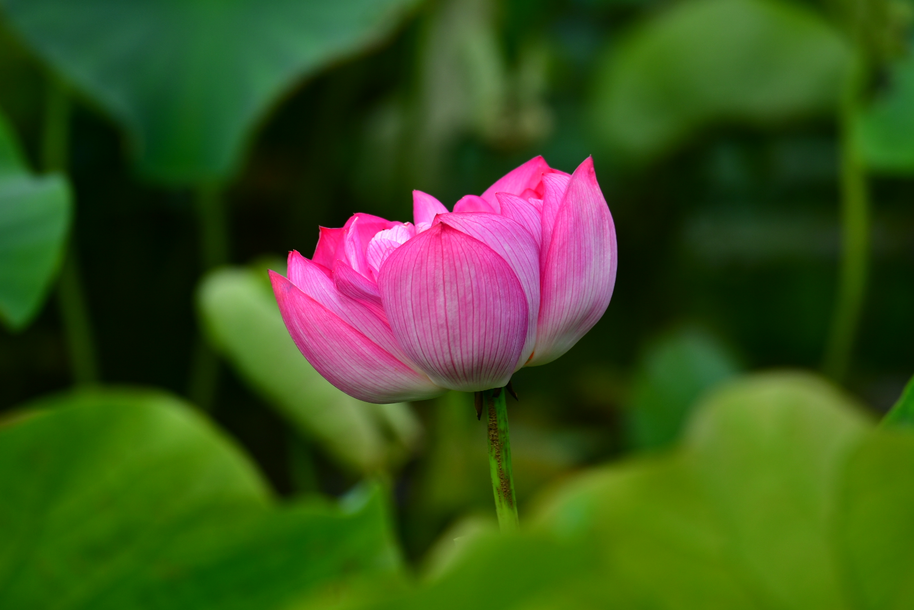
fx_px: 15232
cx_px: 457
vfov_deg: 2.3
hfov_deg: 3.4
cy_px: 305
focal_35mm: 600
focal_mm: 400
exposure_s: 1/320
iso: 200
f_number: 5.6
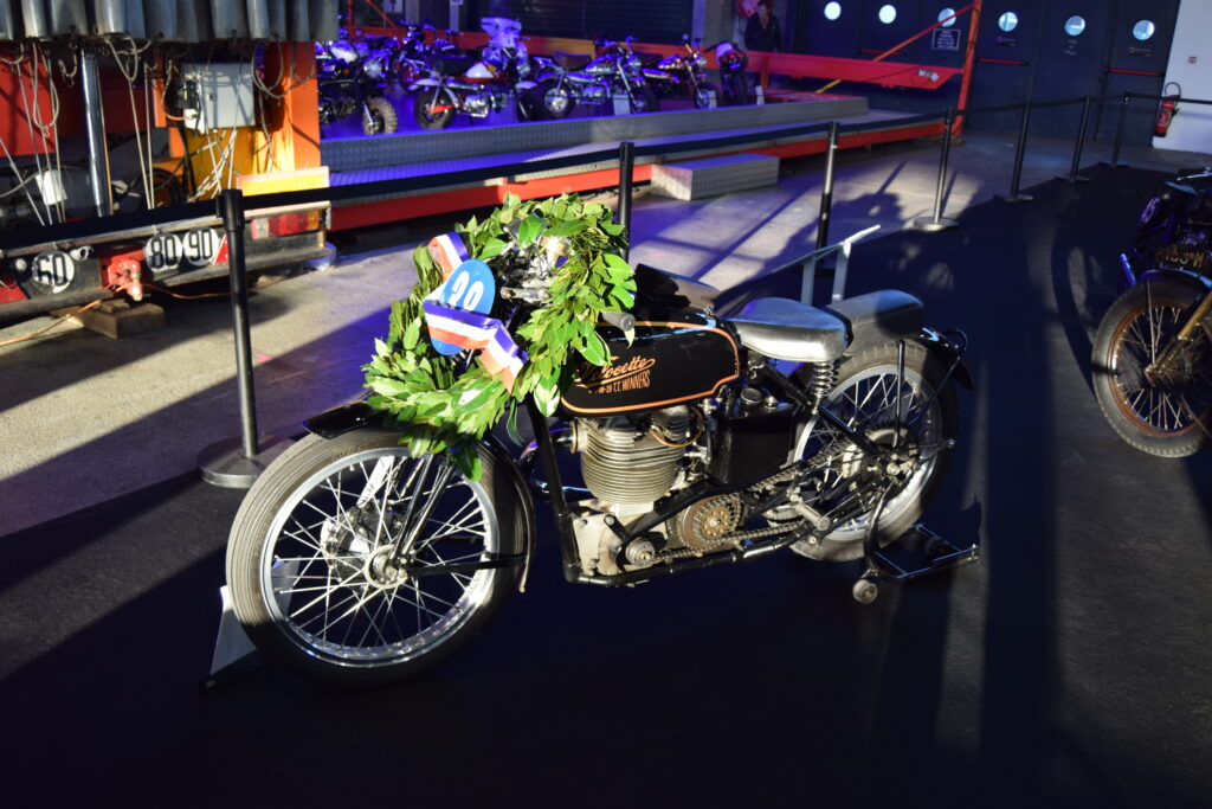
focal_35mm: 33
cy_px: 404
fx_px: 1111
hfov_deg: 57.2
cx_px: 606
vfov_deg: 40.0
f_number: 4
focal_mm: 22
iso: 400
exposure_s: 1/60
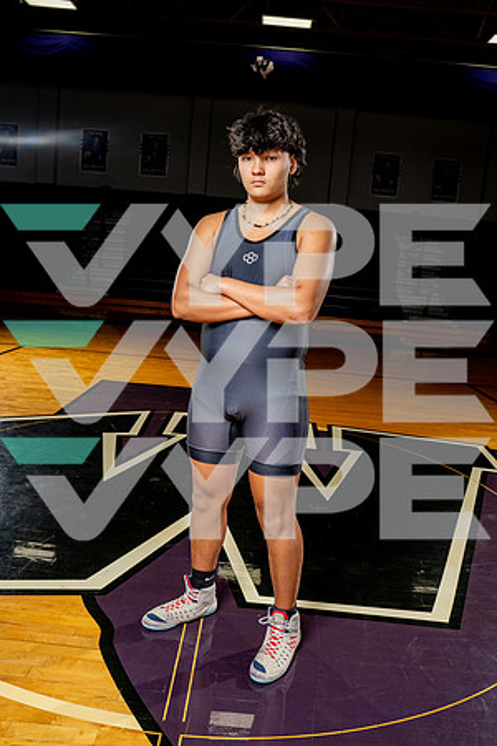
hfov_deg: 46.4
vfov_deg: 65.5
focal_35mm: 28
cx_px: 248
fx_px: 580
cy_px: 373
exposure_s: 1/250
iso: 320
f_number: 5.6
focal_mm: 28
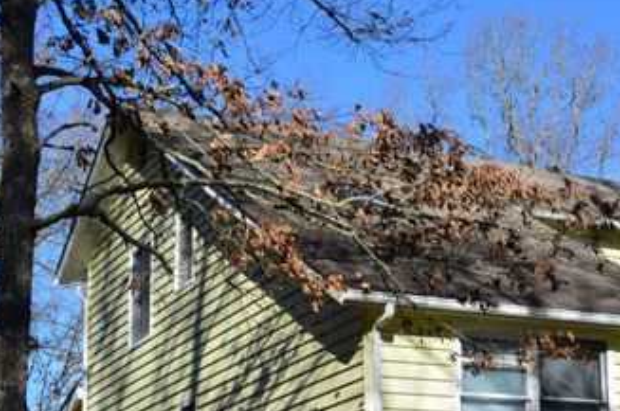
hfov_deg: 22.6
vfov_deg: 15.3
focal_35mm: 88
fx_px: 1513
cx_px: 565
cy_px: 358
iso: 200
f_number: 10
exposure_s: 1/250
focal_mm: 30
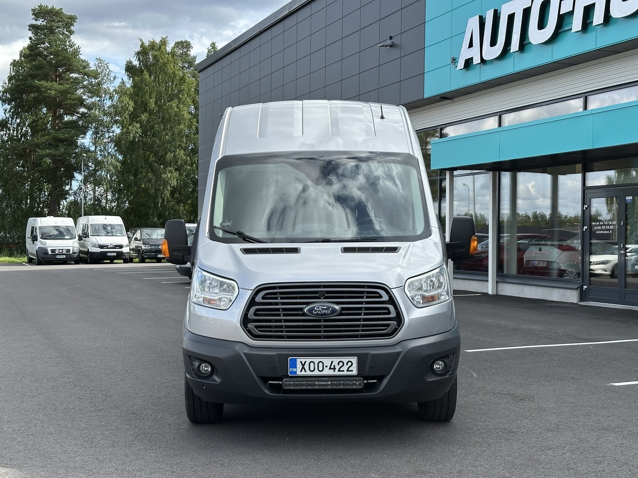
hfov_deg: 39.7
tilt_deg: +0.1
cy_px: 239
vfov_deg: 30.3
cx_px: 319
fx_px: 885
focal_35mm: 48
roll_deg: -0.7
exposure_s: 1/1992
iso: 64
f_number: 1.78
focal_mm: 6.86
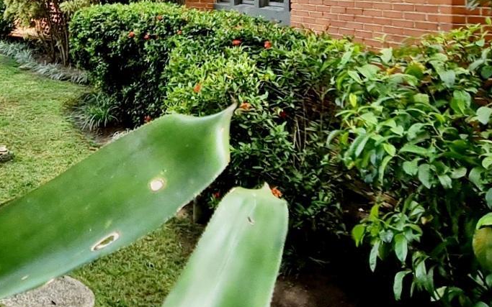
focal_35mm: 37
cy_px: -87
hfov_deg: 48.4
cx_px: 70
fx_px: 496
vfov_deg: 28.5
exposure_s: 1/625
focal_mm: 2.22
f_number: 2.2
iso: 64
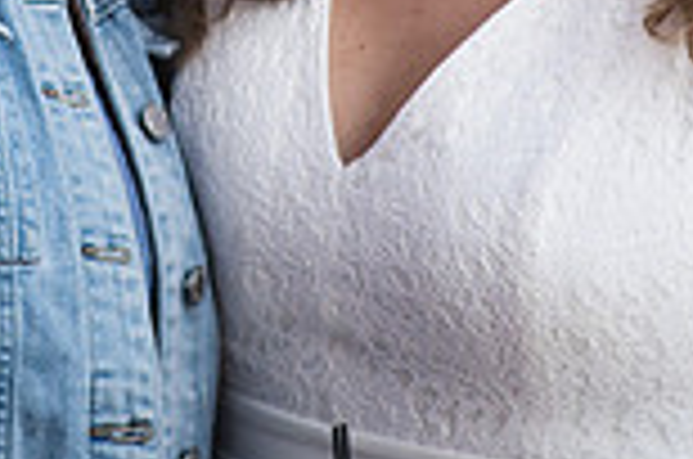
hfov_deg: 6.4
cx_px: 158
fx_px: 6166
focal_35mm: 321
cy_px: -378
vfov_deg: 4.2
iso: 1250
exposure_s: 1/250
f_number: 2.5
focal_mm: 85
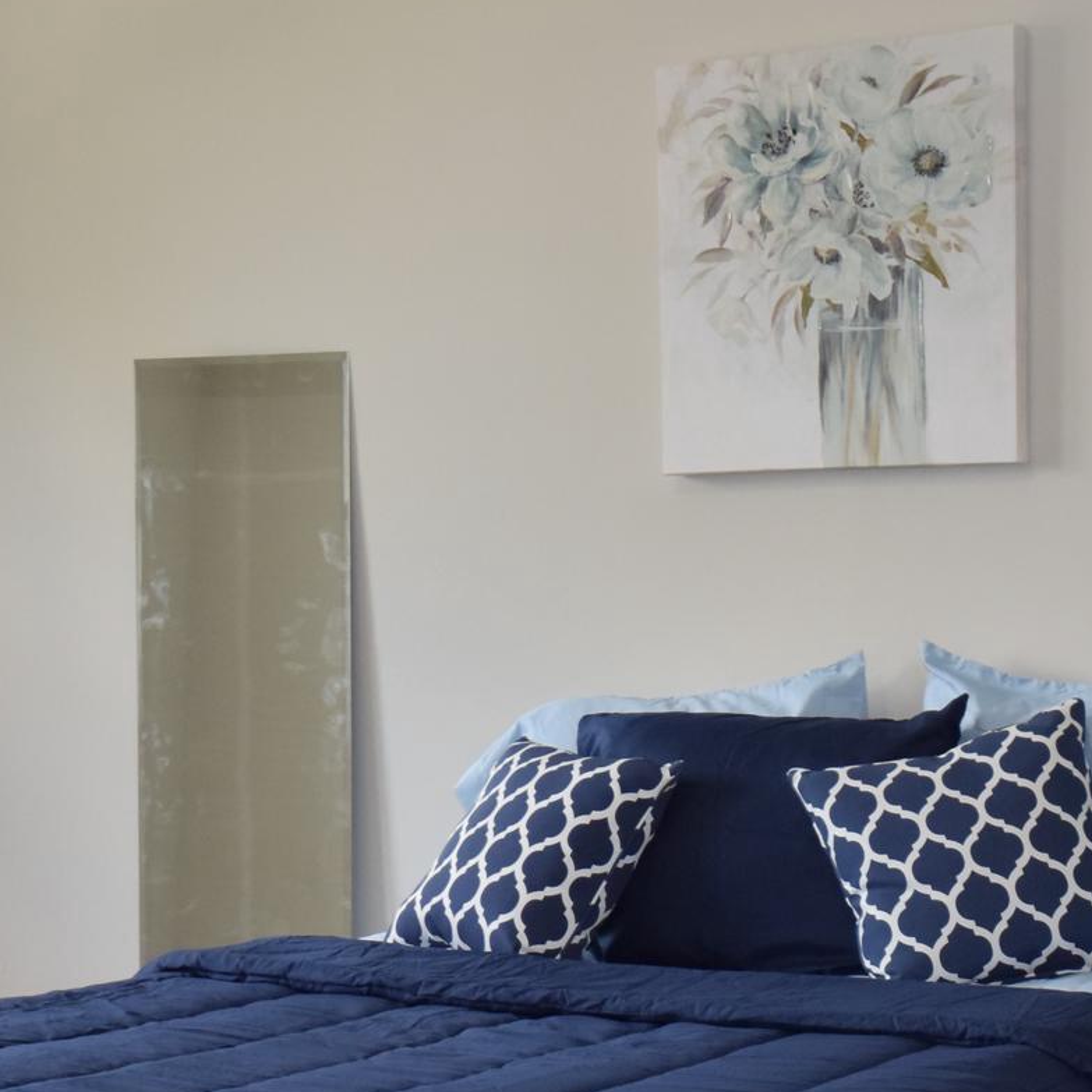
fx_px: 2855
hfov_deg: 21.4
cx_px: 859
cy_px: 892
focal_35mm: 80
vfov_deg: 21.4
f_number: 4.5
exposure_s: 1/200
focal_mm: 24
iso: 800
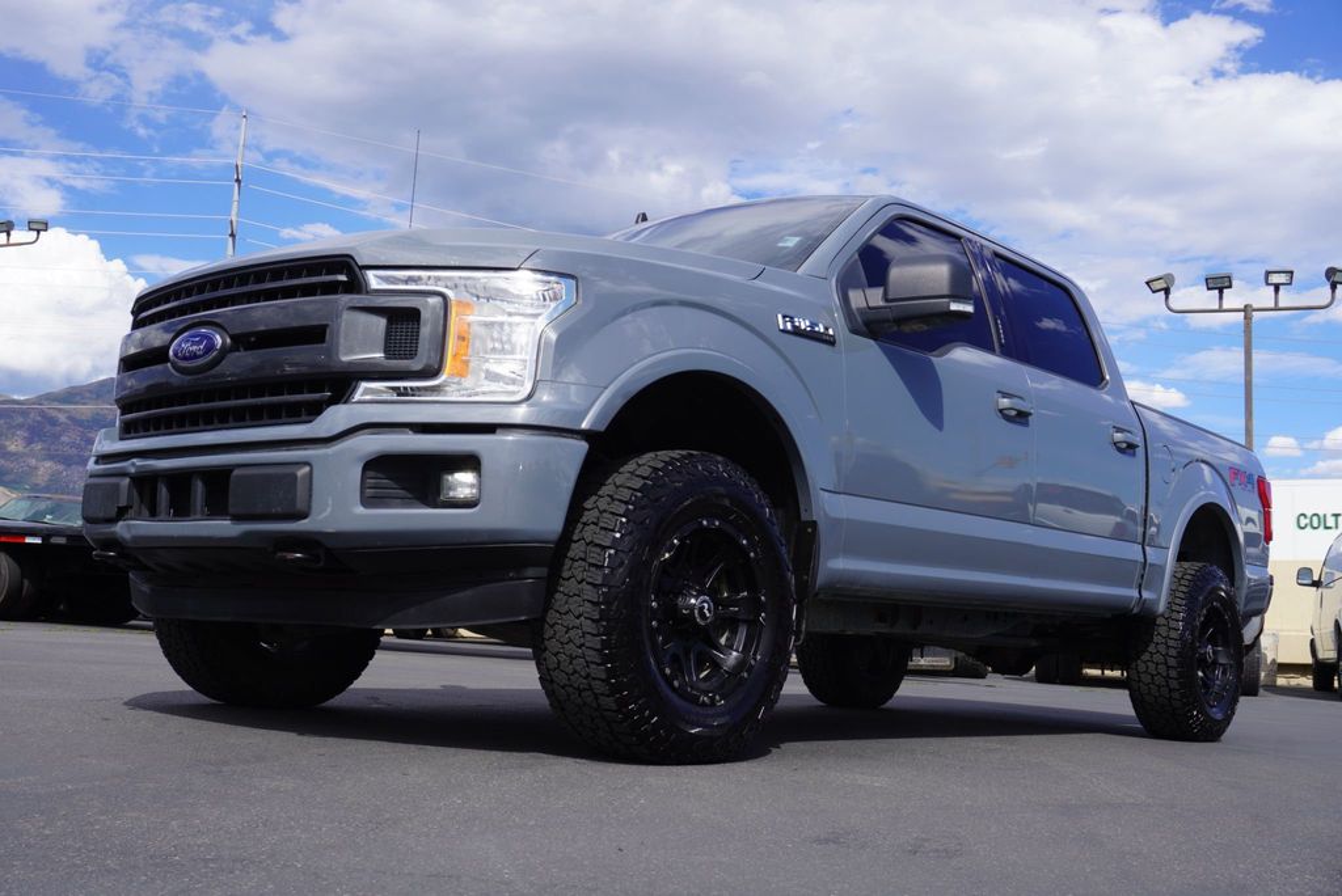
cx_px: 671
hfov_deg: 53.1
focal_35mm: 36
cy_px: 448
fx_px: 1343
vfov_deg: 36.9
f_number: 10
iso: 100
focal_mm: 24
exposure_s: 1/125
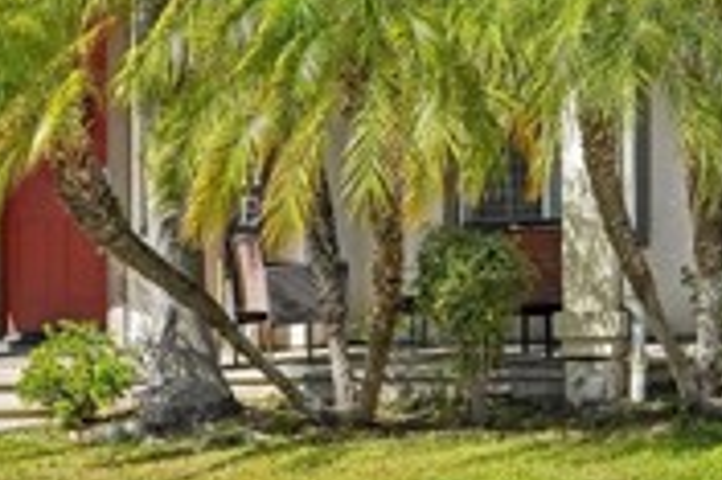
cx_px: 369
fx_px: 3126
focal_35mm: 156
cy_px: -94
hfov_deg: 13.2
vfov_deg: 8.7
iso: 100
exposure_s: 1/400
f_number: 8
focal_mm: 43
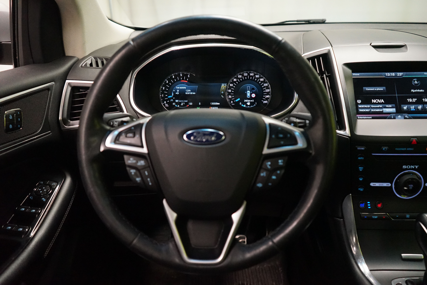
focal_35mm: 28
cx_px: 214
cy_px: 142
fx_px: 332
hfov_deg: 65.5
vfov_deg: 46.4
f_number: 3.5
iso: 6400
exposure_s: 1/100
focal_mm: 28
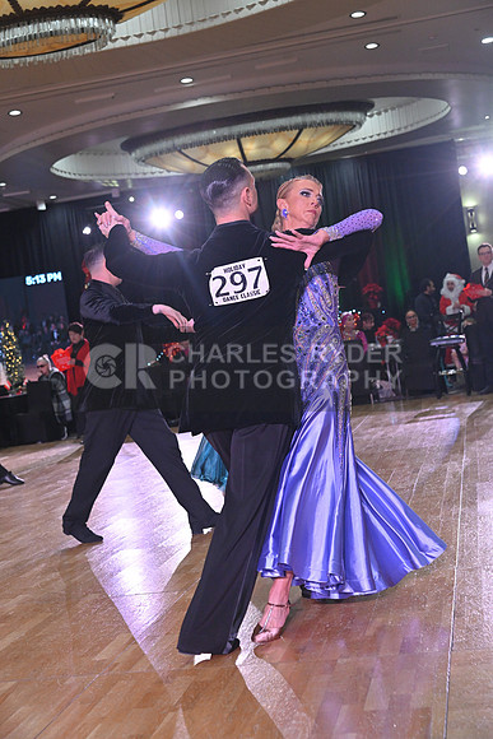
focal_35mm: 52
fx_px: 1067
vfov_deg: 38.2
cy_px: 370
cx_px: 246
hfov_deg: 26.0
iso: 2500
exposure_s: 1/400
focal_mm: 52
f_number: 5
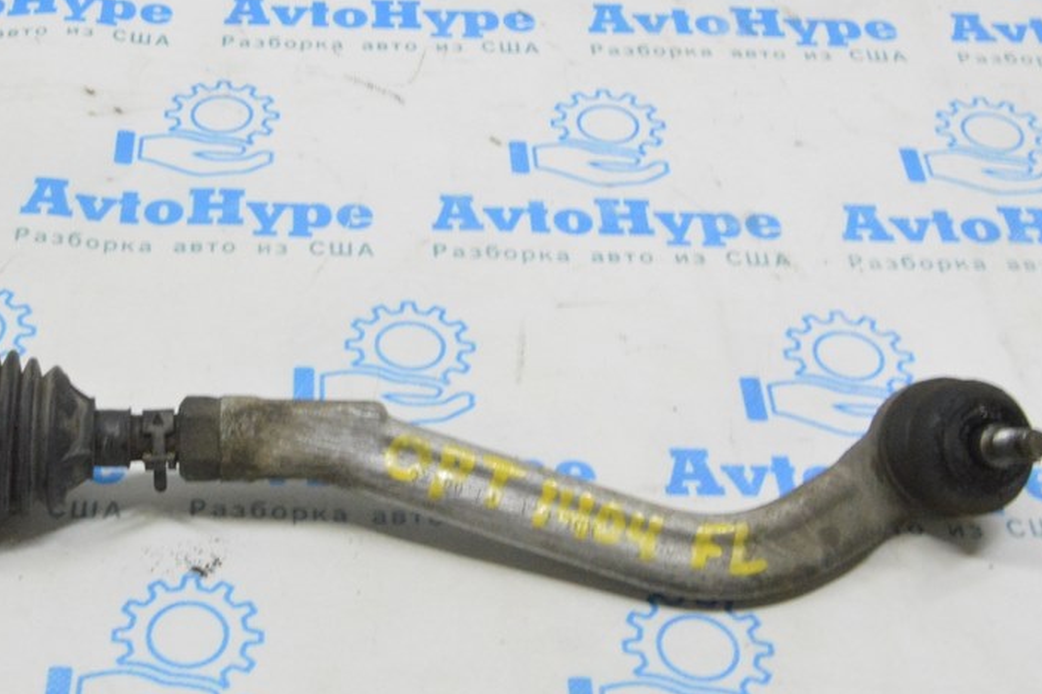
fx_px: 1959
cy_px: 232
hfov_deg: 29.4
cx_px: 293
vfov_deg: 20.0
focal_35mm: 68
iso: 6400
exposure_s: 1/20
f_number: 20
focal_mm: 31
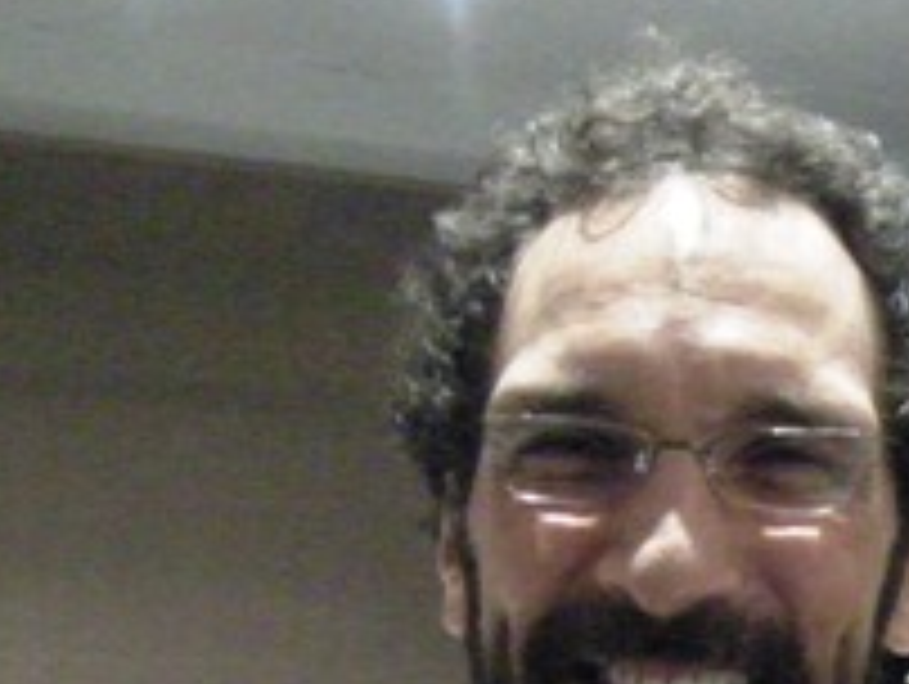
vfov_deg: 12.6
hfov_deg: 15.9
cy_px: 904
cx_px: 1354
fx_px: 2997
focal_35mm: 114
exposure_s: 1/39.7
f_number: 2.7
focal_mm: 7.5
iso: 1600
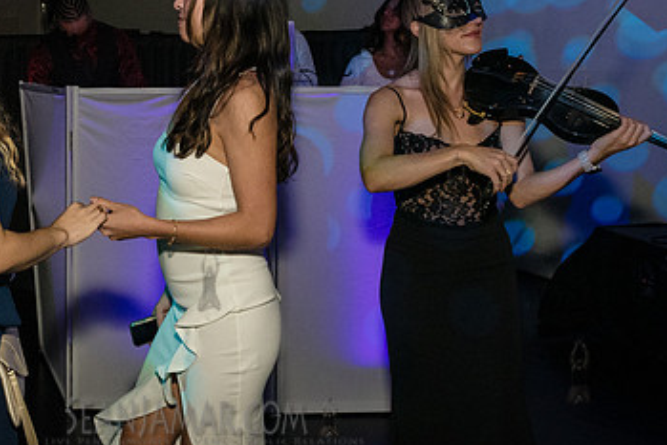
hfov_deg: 35.7
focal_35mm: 53
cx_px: 93
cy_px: 122
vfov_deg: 25.3
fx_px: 982
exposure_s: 1/200
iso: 5000
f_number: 5
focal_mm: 24
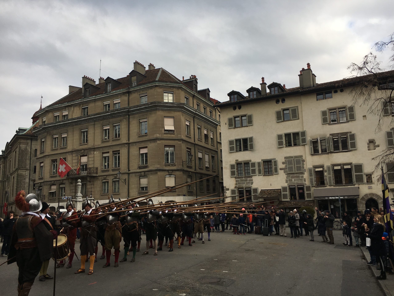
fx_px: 330
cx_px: 197
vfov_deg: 48.2
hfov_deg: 61.7
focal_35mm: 29
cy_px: 148
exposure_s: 1/557
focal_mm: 4.15
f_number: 2.2
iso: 25
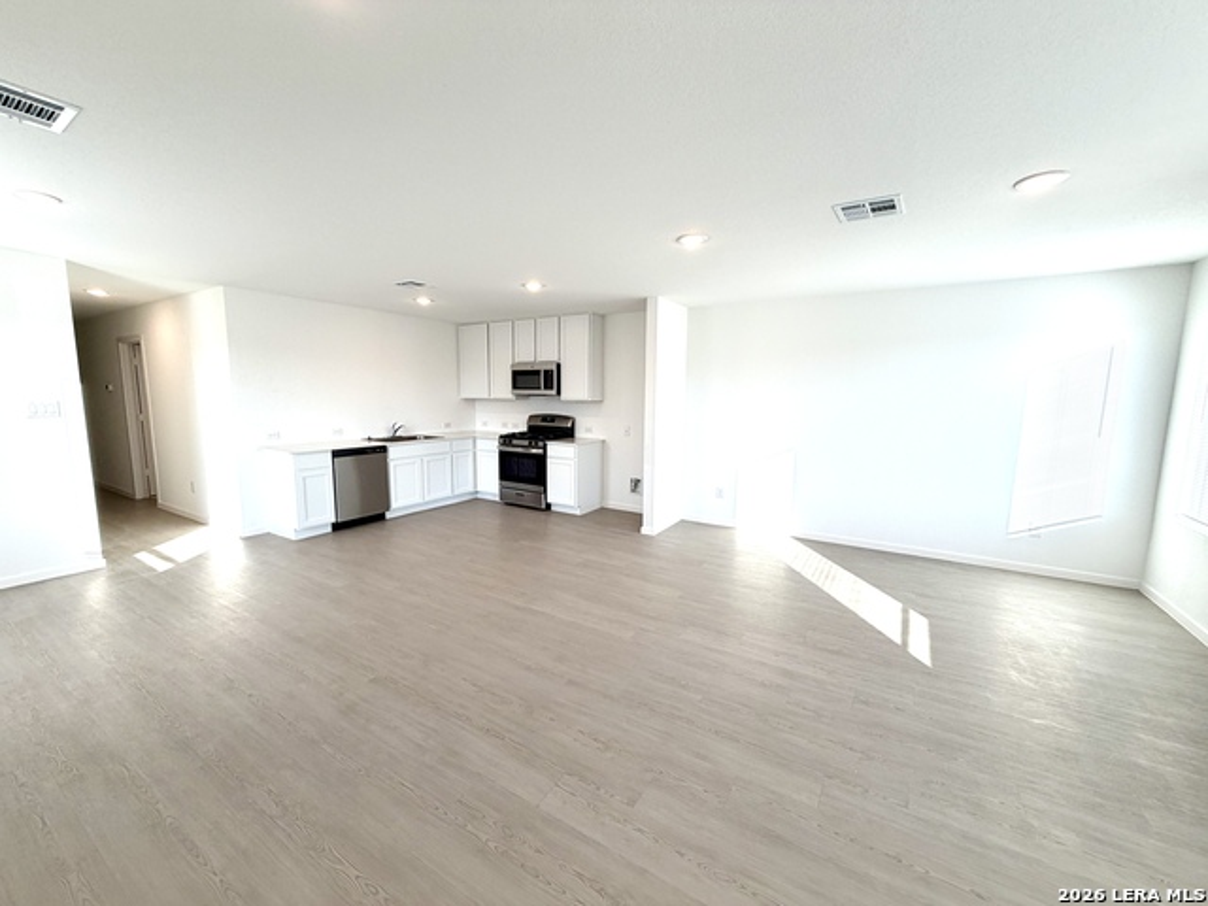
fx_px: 489
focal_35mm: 14
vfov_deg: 85.7
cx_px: 604
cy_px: 453
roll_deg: -0.6
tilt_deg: -6.7
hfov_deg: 102.1
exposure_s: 1/157
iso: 40
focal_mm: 2.22
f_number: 2.2
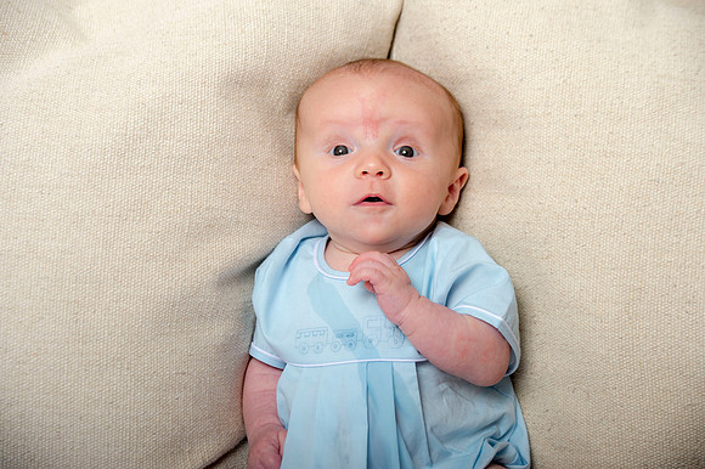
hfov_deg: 20.0
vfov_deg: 13.4
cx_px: 352
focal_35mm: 102
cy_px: 234
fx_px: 1996
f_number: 5.6
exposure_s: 1/200
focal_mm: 102
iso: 250
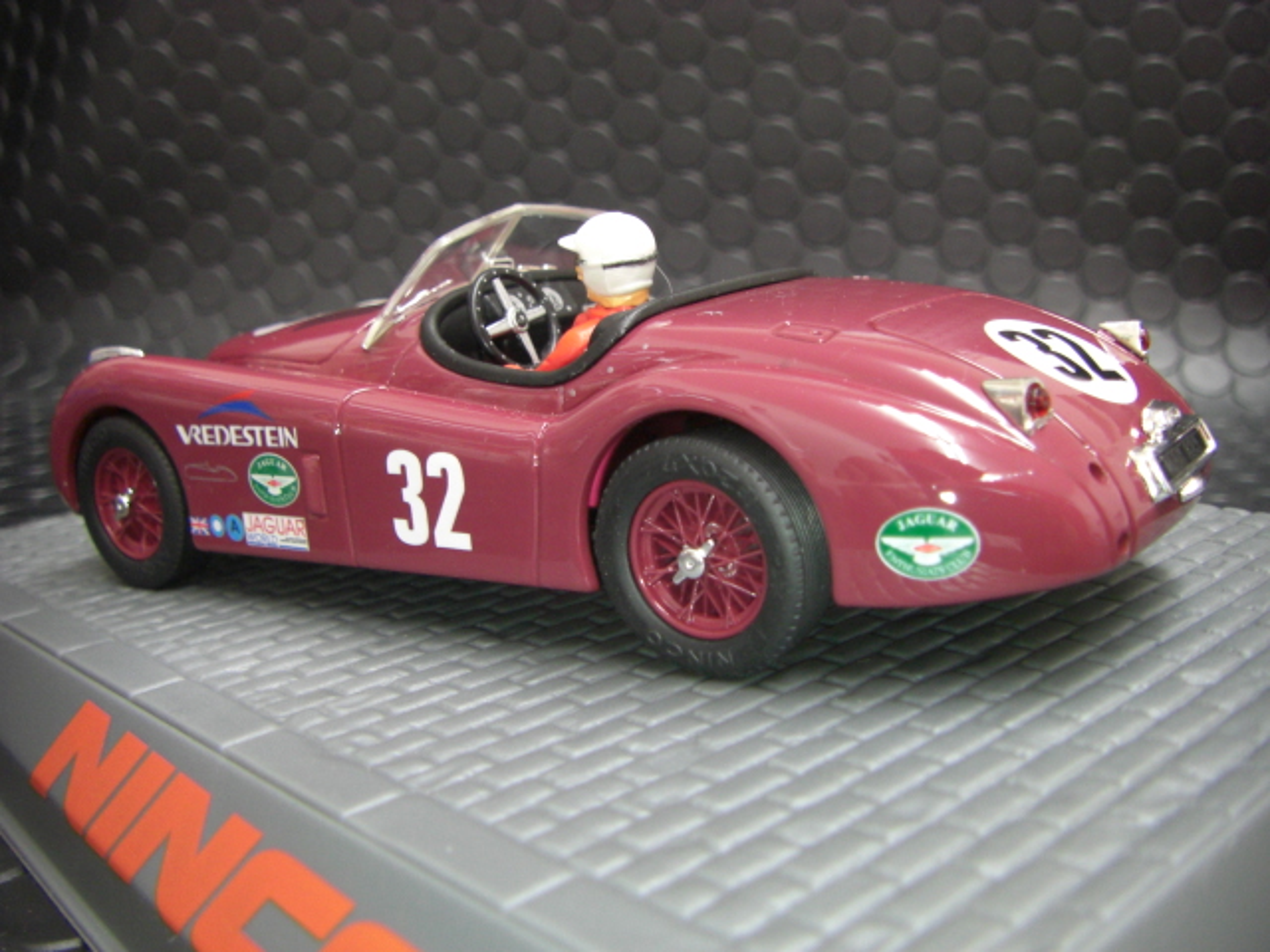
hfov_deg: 49.0
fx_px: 1394
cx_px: 635
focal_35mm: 38
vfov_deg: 37.7
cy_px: 476
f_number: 3.4
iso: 200
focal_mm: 6.3
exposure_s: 1/13
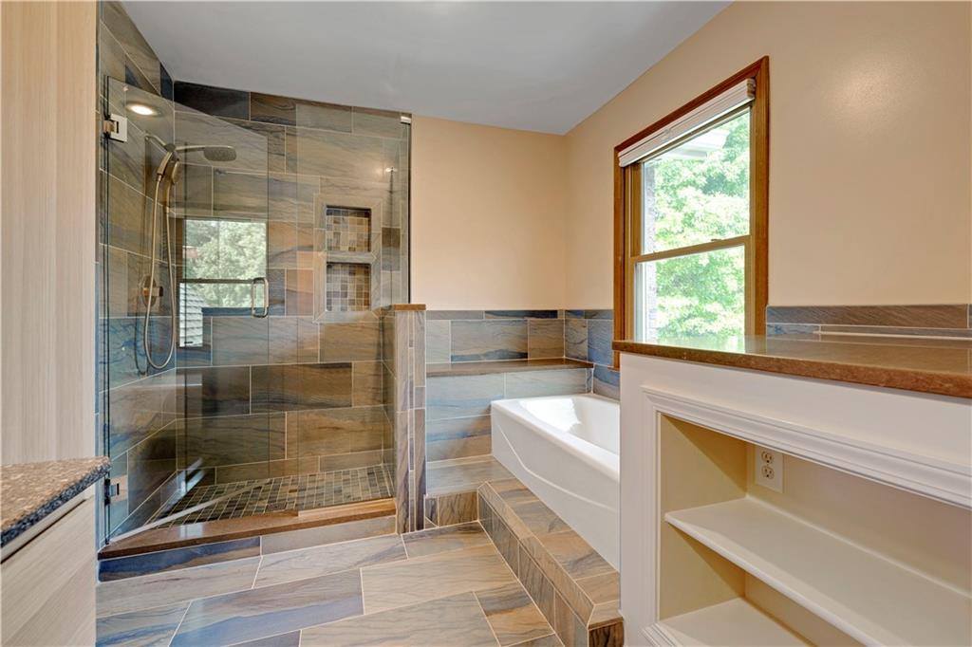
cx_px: 486
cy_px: 324
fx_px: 418
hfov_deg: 98.6
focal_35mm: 16
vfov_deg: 75.5
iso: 125
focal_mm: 15.5
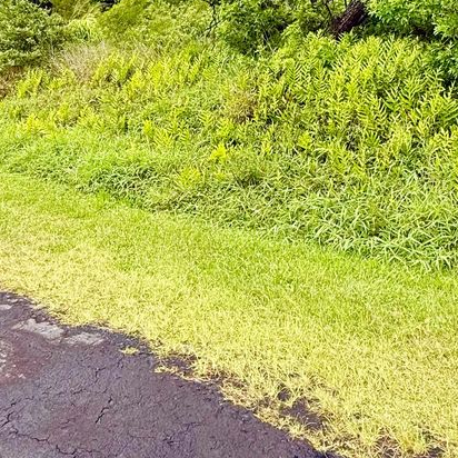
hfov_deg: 40.9
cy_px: 114
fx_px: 614
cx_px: 211
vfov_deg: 39.8
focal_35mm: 41
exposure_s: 1/1285
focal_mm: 2.22
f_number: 2.2
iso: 64
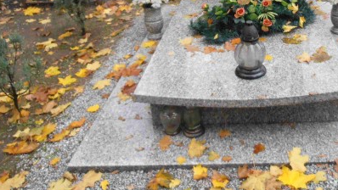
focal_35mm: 42
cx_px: 248
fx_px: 376
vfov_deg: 26.7
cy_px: -3
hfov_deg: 46.8
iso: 80
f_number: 3
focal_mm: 4.2
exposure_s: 1/80
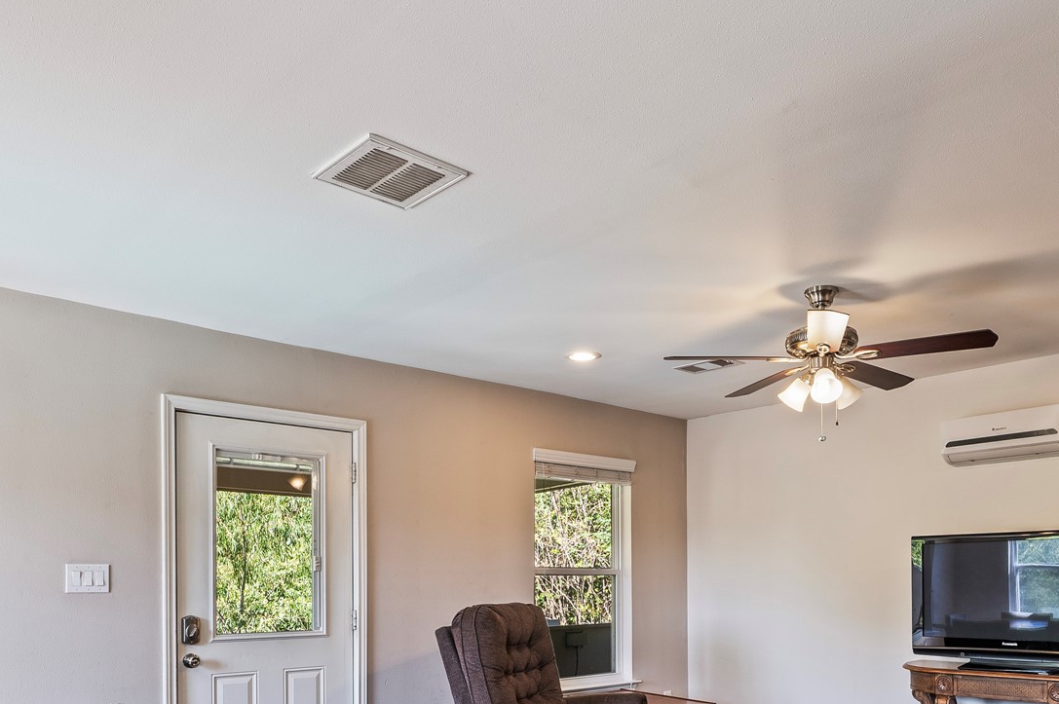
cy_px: 589
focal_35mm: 30
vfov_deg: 41.2
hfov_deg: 61.9
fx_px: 882
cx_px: 563
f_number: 6.3
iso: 125
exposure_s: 1/4
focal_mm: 15
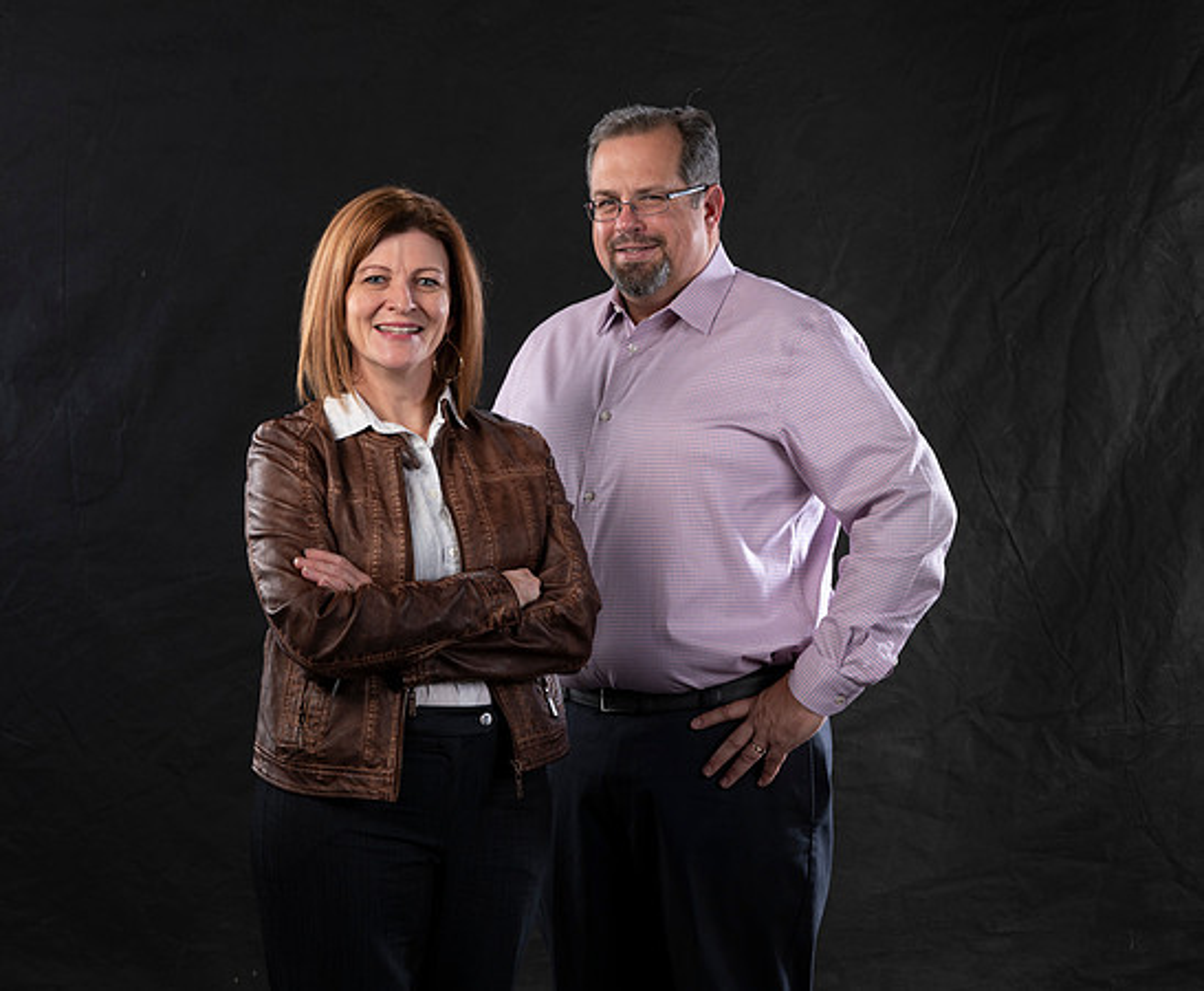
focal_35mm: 85
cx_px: 696
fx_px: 3079
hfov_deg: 22.1
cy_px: 506
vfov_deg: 18.3
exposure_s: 1/125
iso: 80
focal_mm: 70
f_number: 6.3
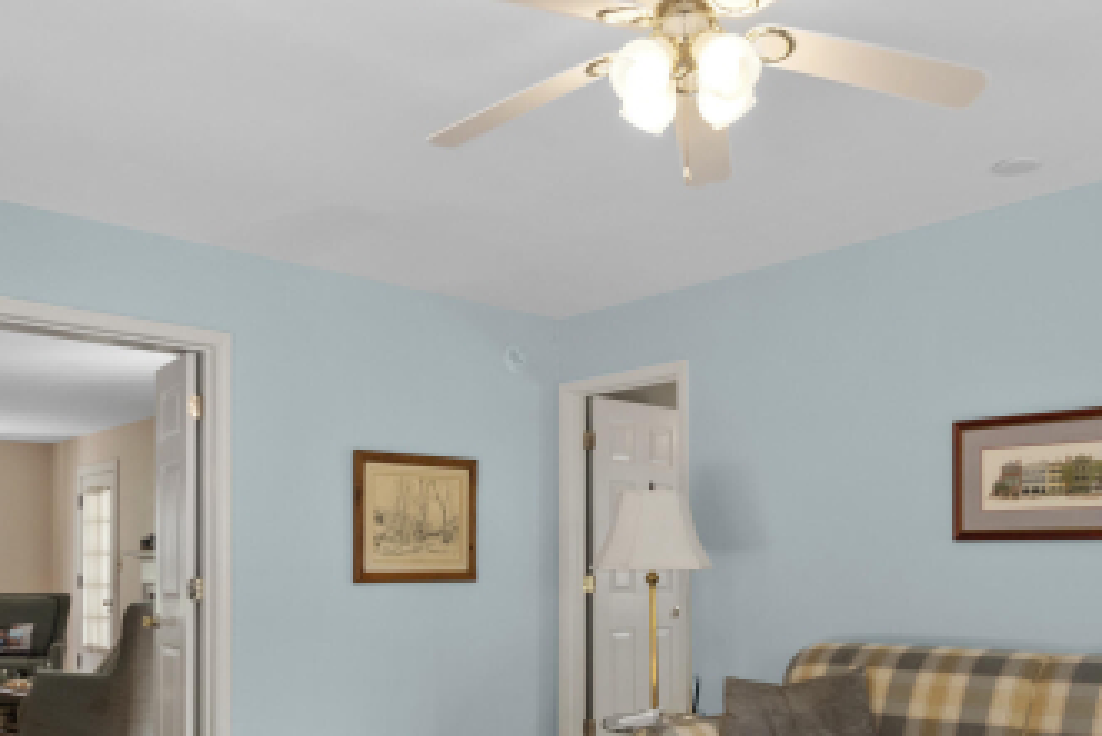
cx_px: 539
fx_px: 1041
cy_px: 553
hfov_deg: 55.8
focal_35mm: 34
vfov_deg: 37.9
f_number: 10
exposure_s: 1/6
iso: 400
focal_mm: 10
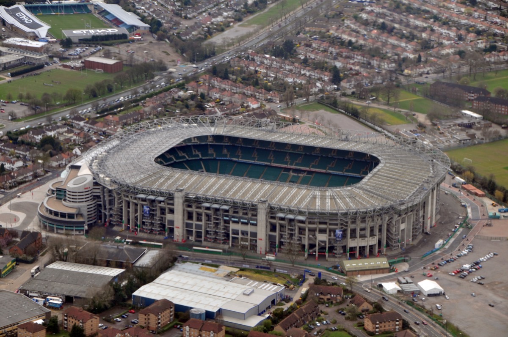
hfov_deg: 17.1
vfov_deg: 11.4
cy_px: 168
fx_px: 1691
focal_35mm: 120
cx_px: 254
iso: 200
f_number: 6.3
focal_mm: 80
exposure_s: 1/200
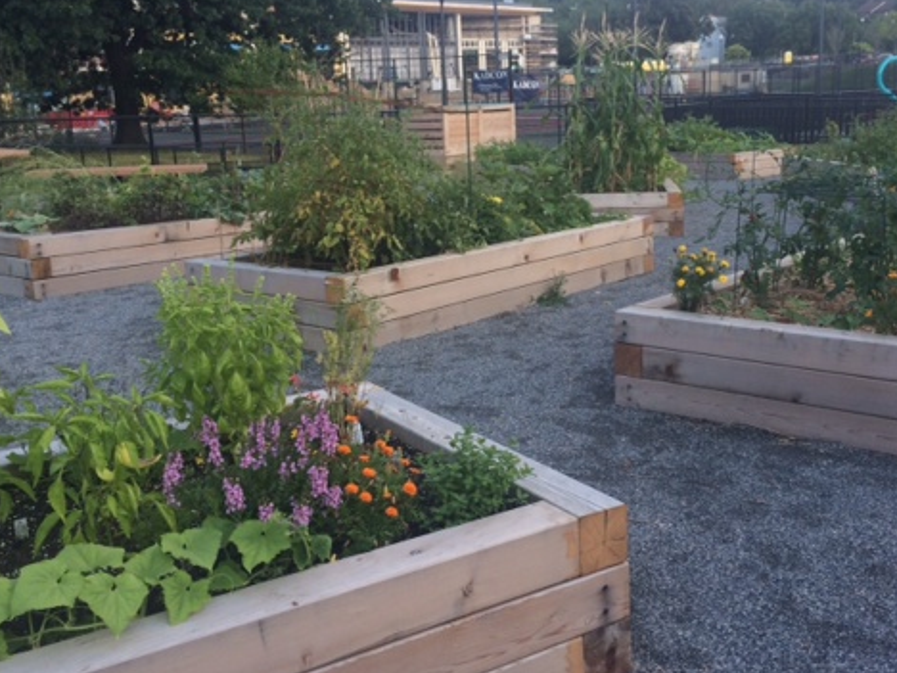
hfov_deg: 45.5
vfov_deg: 35.1
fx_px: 1062
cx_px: 535
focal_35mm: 41
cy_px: 320
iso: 32
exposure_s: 1/441
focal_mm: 4.12
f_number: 2.2
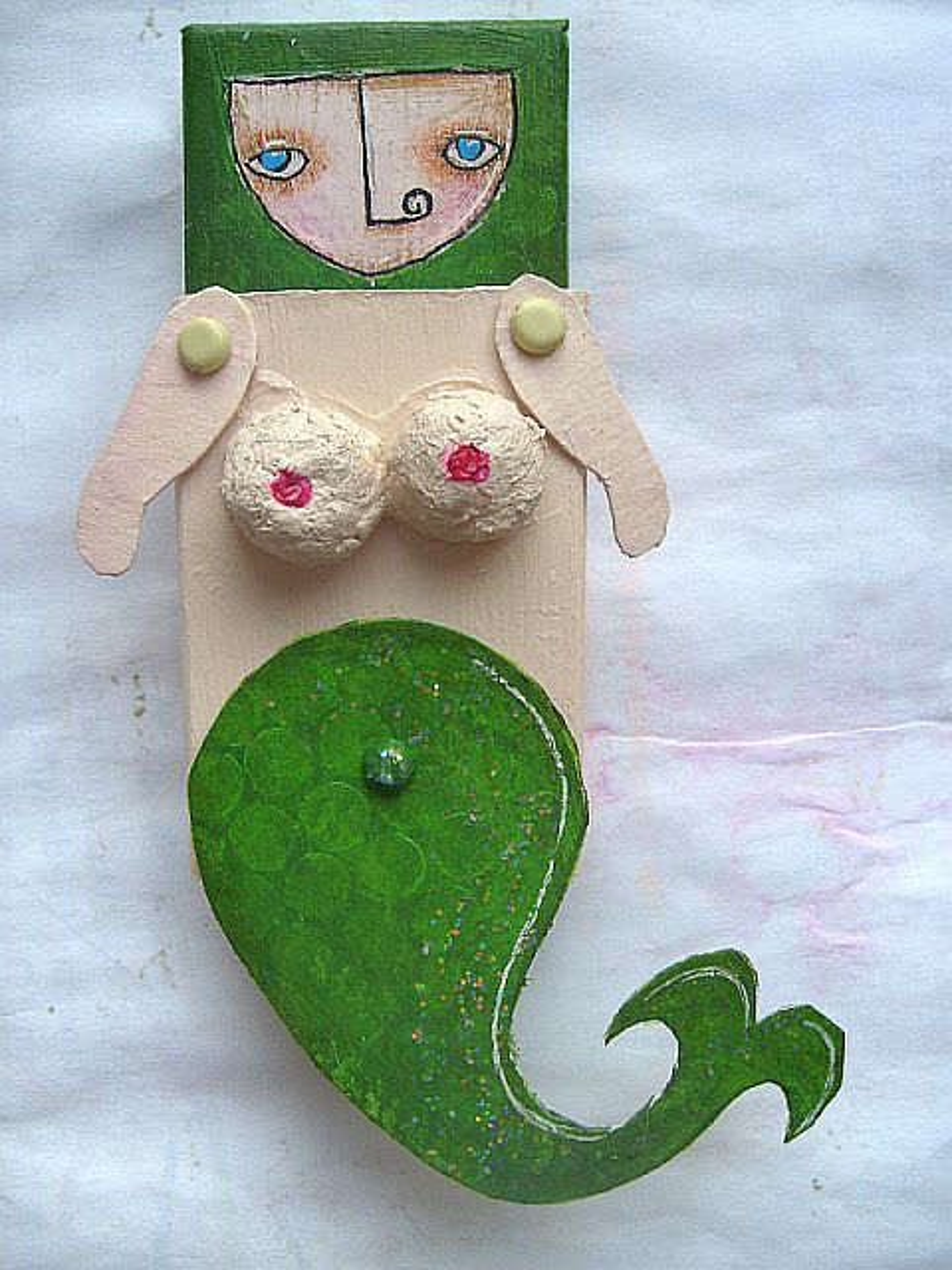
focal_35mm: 35
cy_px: 635
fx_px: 1283
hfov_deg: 40.7
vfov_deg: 52.6
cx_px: 476
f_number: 2.8
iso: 80
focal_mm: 5.8
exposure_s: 1/180
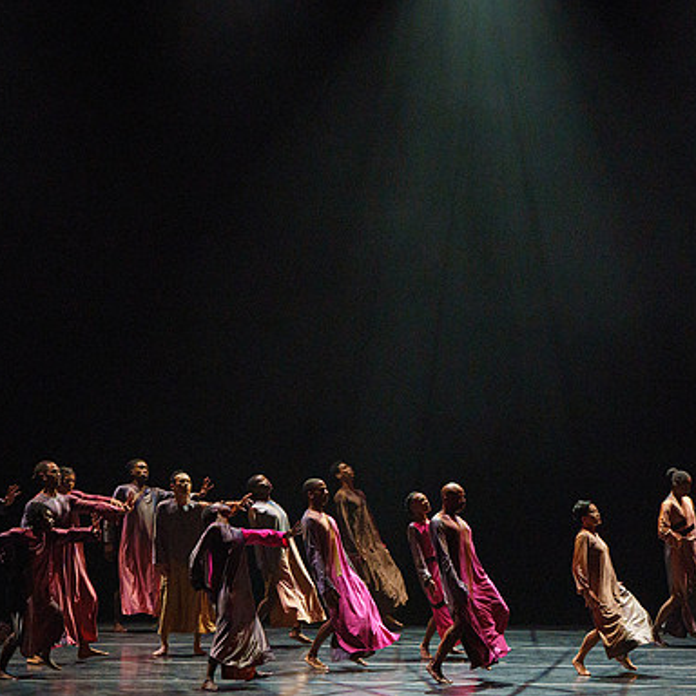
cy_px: 360
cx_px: 359
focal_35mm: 177
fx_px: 4026
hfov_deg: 9.9
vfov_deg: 9.9
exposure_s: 1/250
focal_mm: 123
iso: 6400
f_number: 5.6
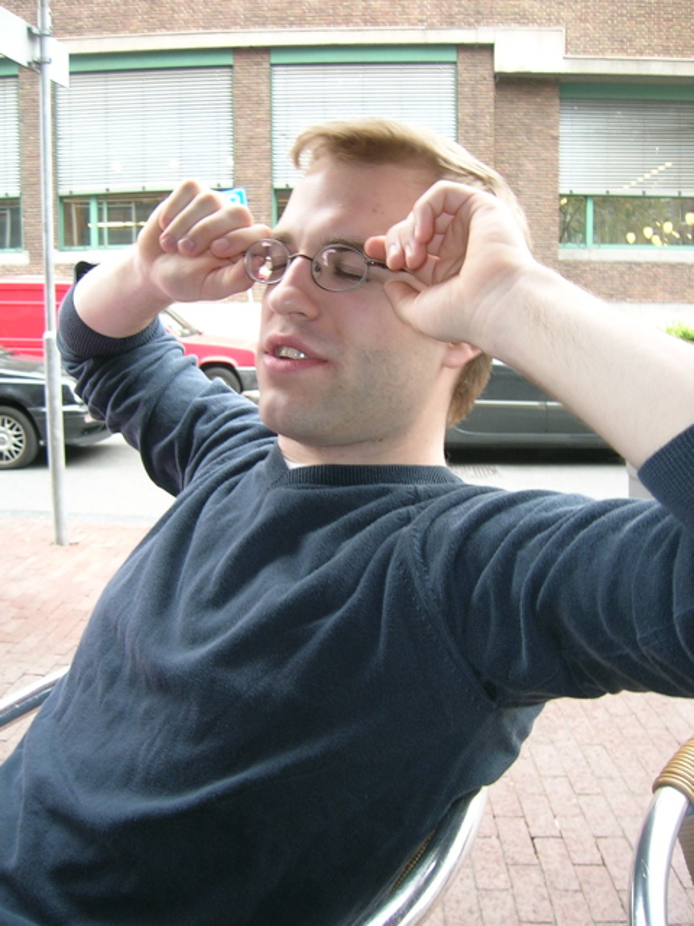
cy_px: 463
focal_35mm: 35
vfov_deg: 52.6
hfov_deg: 40.7
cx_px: 347
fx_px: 936
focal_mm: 5.4
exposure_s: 1/30
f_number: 2.8
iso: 50
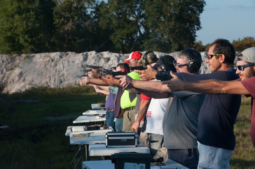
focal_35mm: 130
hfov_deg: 15.8
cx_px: 128
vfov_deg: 10.5
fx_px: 920
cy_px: 84
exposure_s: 1/2000
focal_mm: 130
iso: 2500
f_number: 13
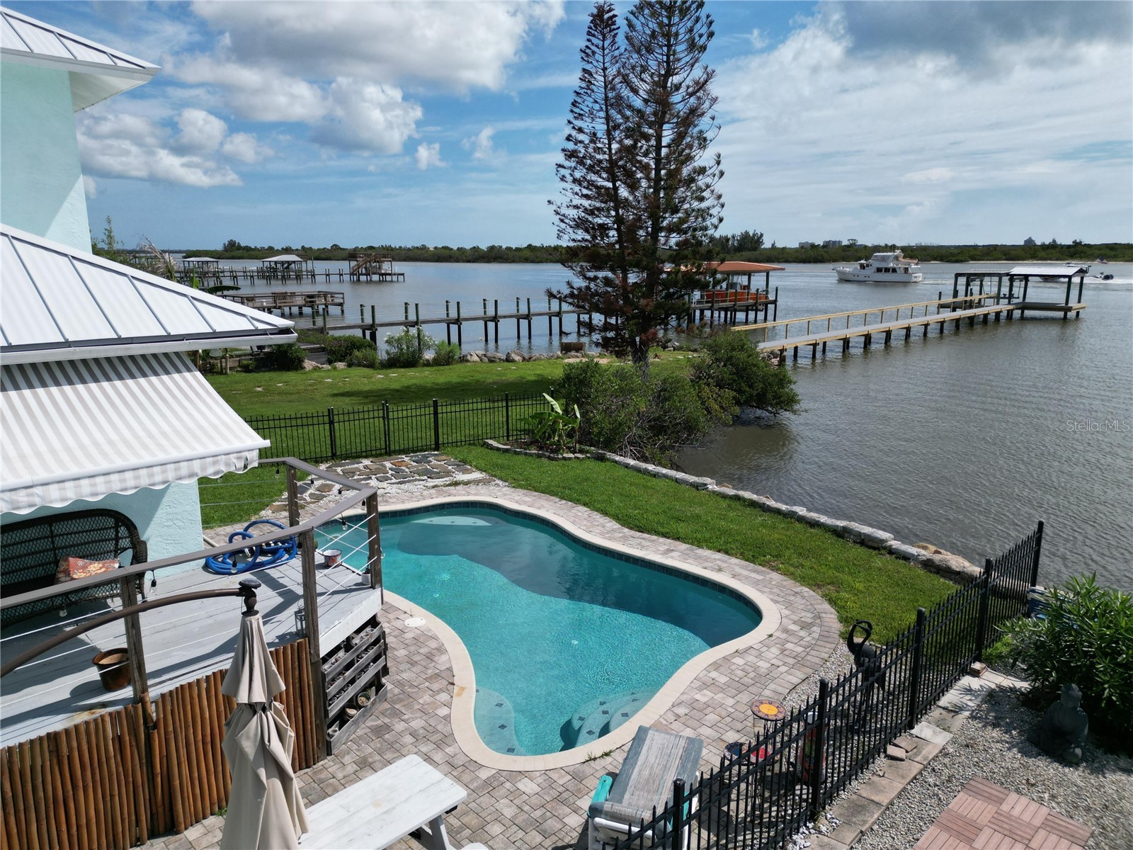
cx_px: 566
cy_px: 425
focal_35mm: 24
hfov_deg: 71.6
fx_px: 786
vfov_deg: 56.8
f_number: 1.7
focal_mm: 6.72
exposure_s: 1/6000
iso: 140
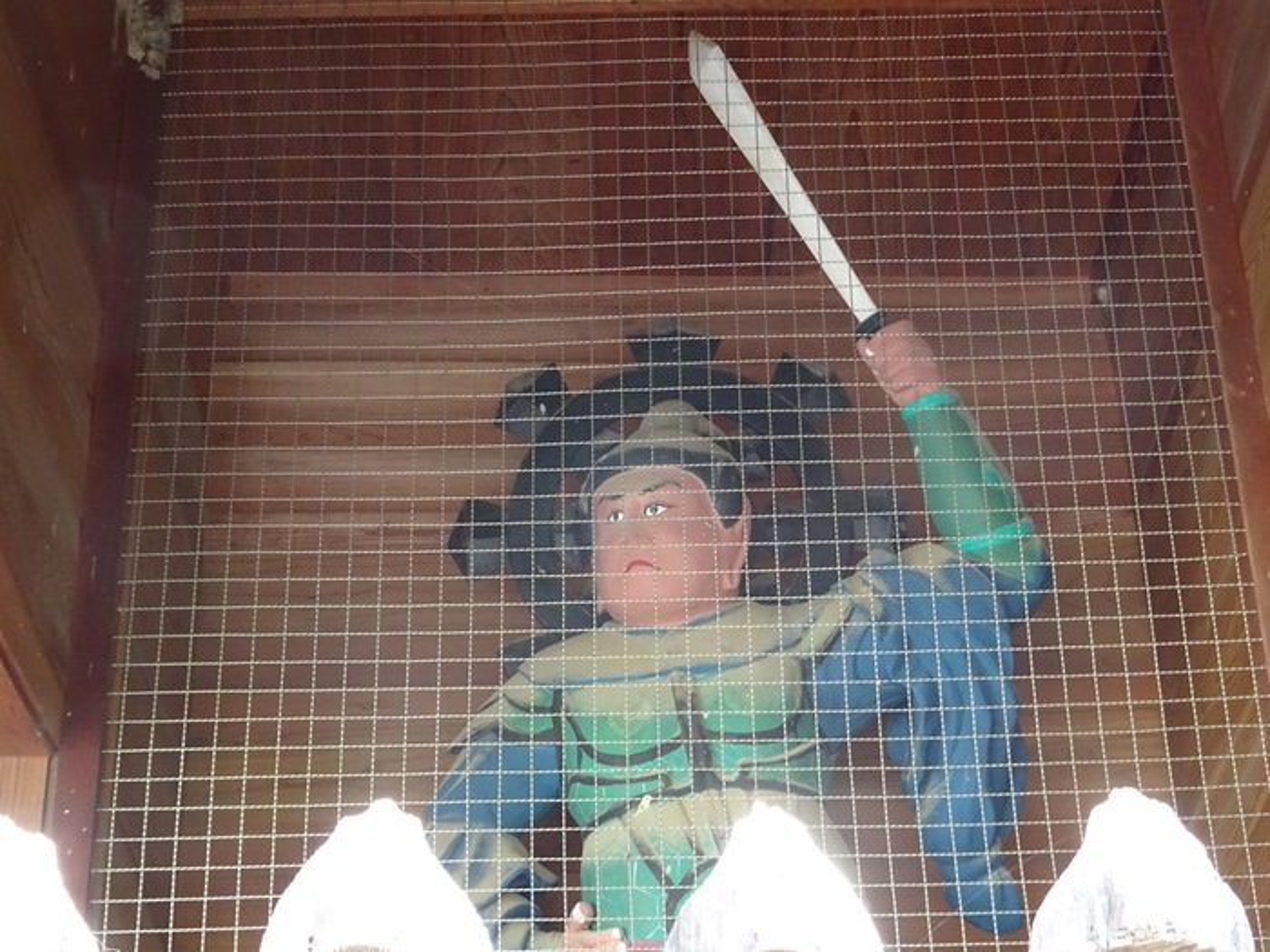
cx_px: 635
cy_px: 476
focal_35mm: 68
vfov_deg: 21.6
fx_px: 2495
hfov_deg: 28.6
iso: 800
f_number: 4.5
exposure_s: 1/20
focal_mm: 11.66
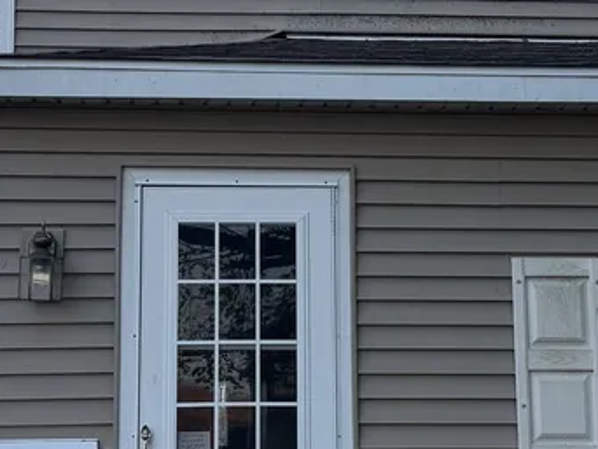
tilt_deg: +11.3
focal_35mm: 101
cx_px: 289
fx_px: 1746
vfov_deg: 14.6
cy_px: 119
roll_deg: +0.0
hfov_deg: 19.4
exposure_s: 1/1410
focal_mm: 6.76
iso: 80
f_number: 1.78
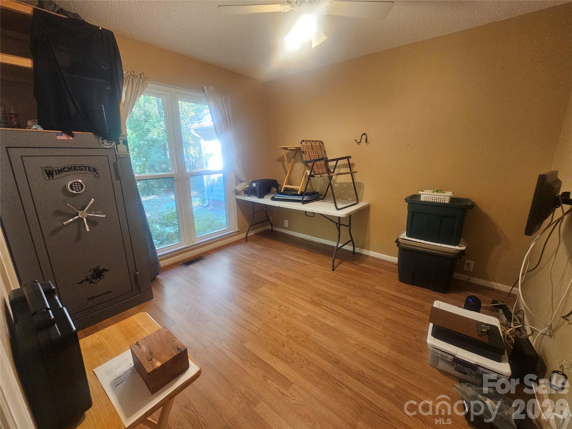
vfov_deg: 89.9
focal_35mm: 13
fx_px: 215
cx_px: 286
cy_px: 214
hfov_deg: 106.2
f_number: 2.2
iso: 320
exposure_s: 1/40
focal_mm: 2.2
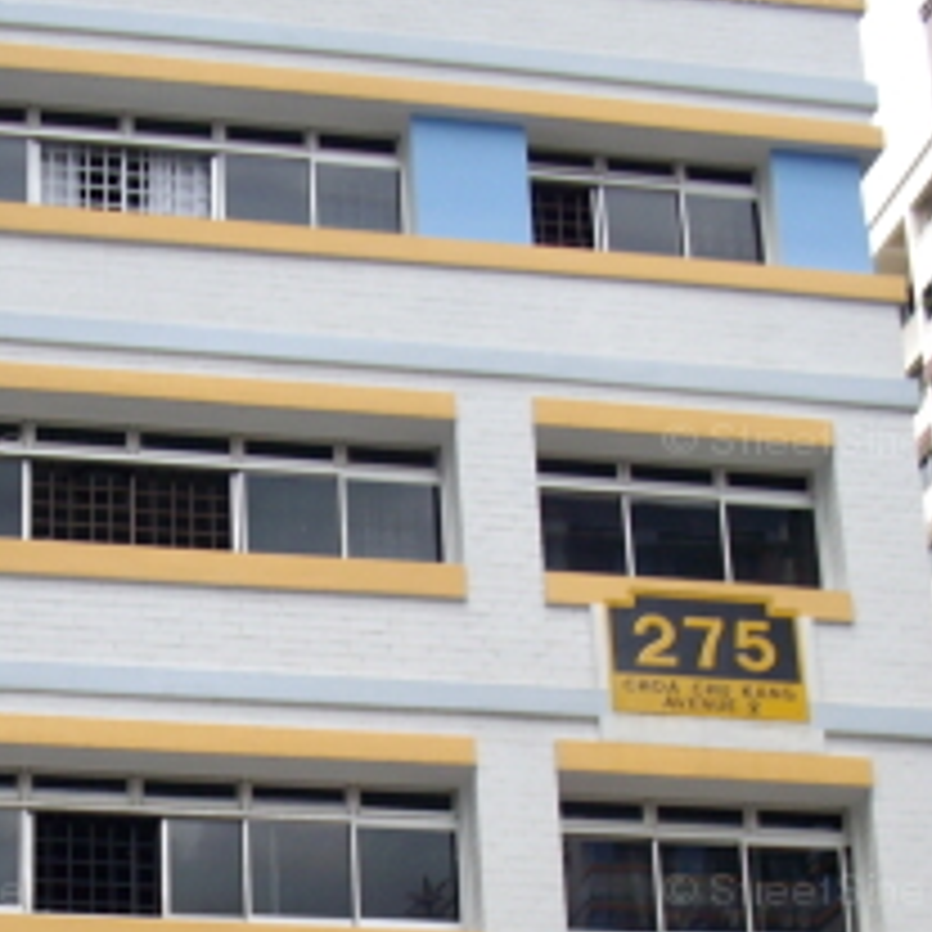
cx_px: 99
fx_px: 2650
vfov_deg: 19.5
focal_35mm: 87
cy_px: 896
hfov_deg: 19.6
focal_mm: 6.2
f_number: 5.6
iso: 80
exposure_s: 1/125
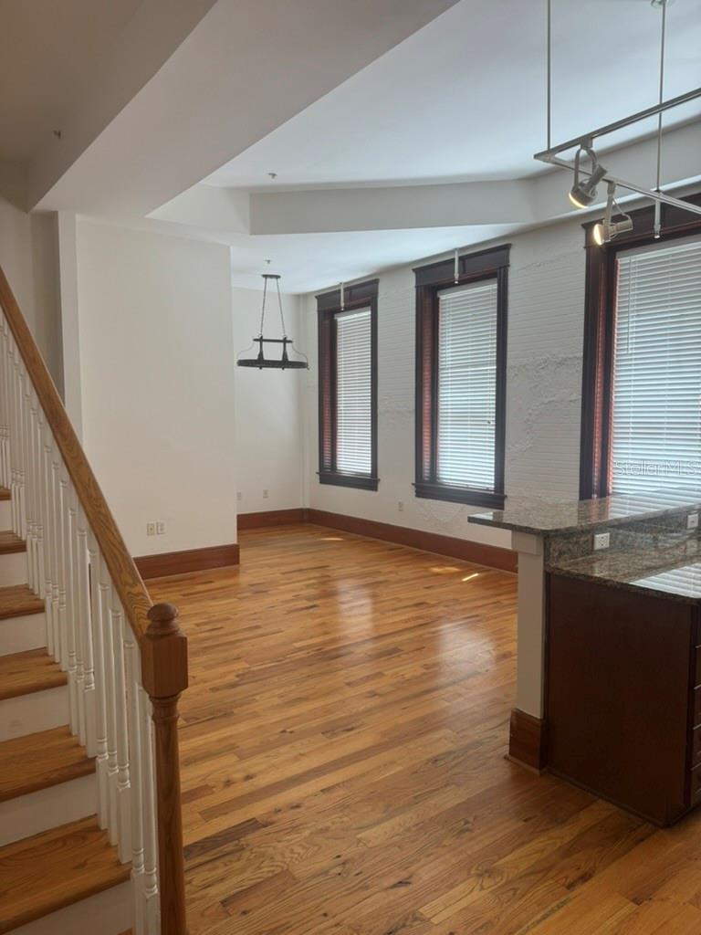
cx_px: 350
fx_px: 648
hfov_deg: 56.8
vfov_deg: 71.6
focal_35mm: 24
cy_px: 468
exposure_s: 1/120
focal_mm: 6.76
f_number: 1.78
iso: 100
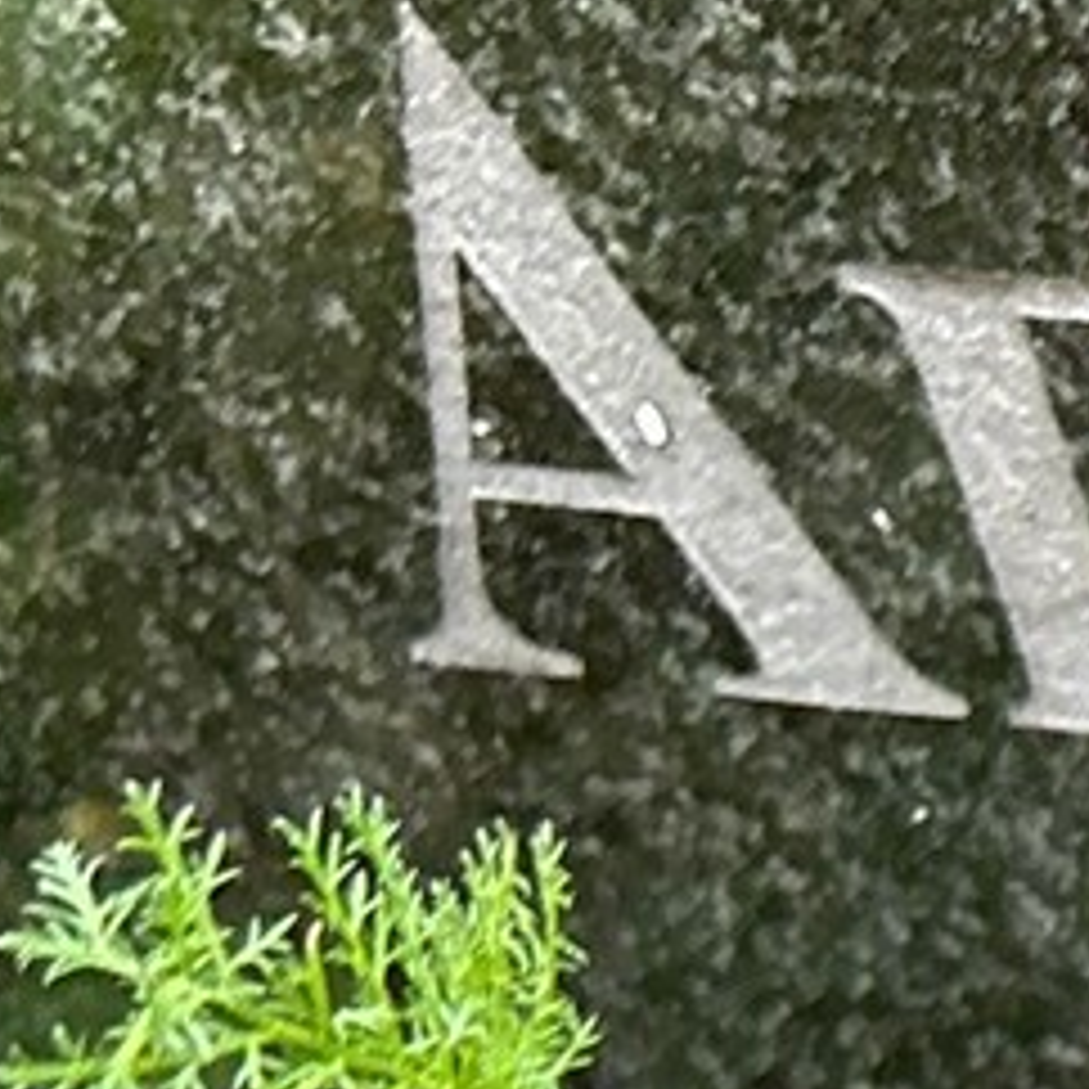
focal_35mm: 137
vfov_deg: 12.4
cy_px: 1418
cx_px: 2880
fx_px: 4876
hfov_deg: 10.4
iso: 200
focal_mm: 5.96
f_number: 1.6
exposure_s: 1/60
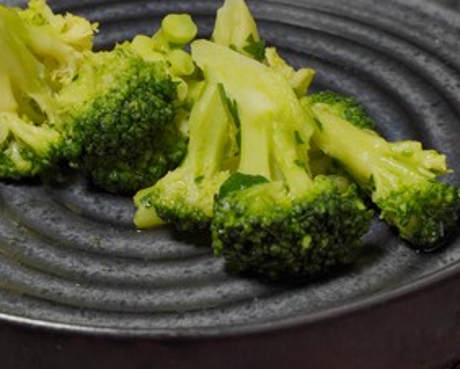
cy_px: 157
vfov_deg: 9.9
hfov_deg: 12.4
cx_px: 175
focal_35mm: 156
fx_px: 2123
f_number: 11
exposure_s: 1/15
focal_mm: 65
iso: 400
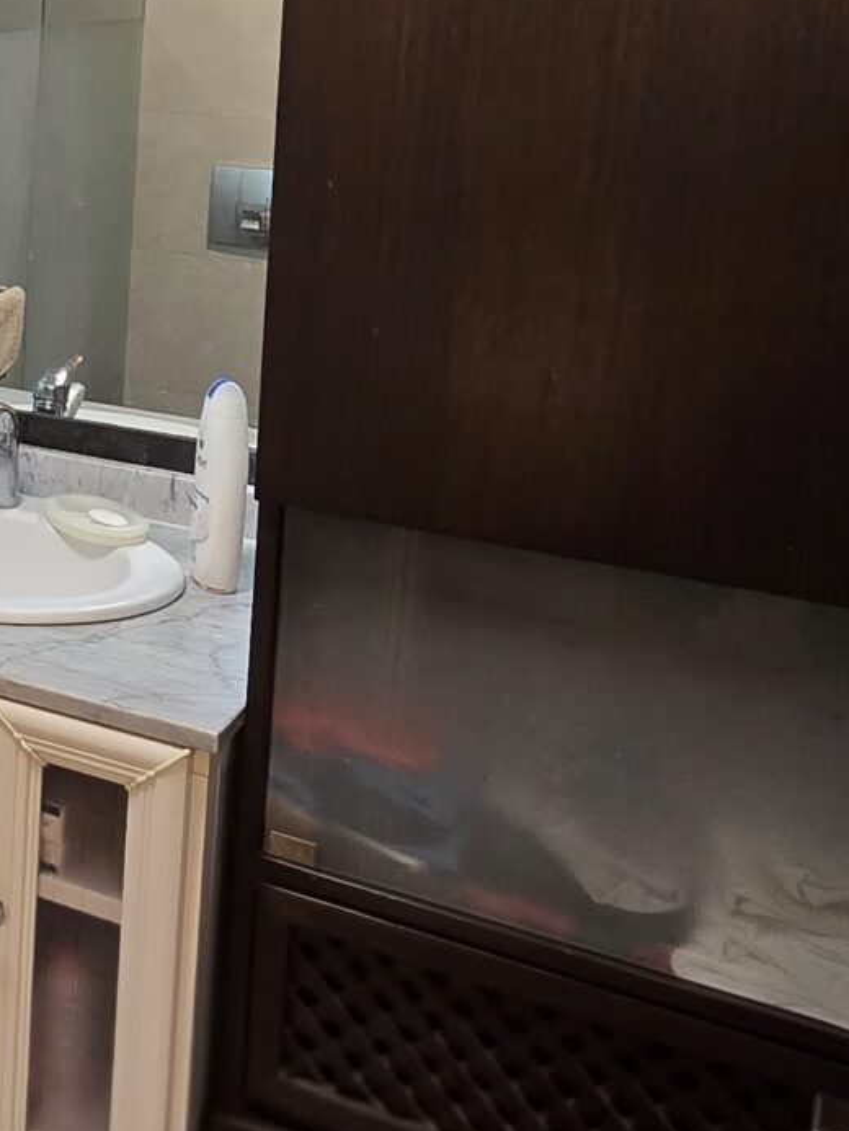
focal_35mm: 48
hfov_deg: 24.2
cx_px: -405
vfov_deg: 38.2
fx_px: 1569
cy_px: 224
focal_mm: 2.2
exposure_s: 1/50.3
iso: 160
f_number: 2.2
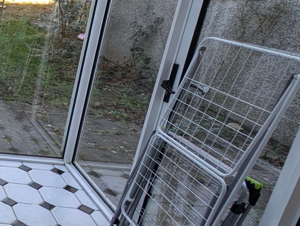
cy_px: 82
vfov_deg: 36.7
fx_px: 339
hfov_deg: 29.1
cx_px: -150
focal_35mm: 39
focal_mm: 2.23
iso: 45
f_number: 1.95
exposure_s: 1/184
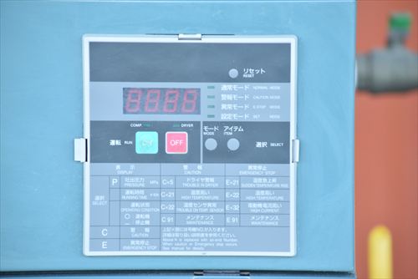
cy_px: 140
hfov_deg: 8.3
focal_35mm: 248
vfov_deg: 5.6
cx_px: 209
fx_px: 2875
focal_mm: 165
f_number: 6.3
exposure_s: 1/60
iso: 1250
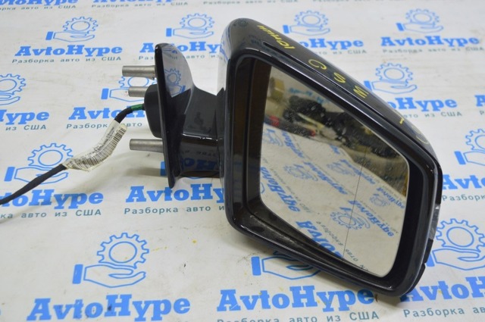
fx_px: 646
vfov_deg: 28.0
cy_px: 161
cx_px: 242
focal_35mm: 48
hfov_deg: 41.2
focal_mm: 32
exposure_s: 1/25
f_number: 5.6
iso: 400
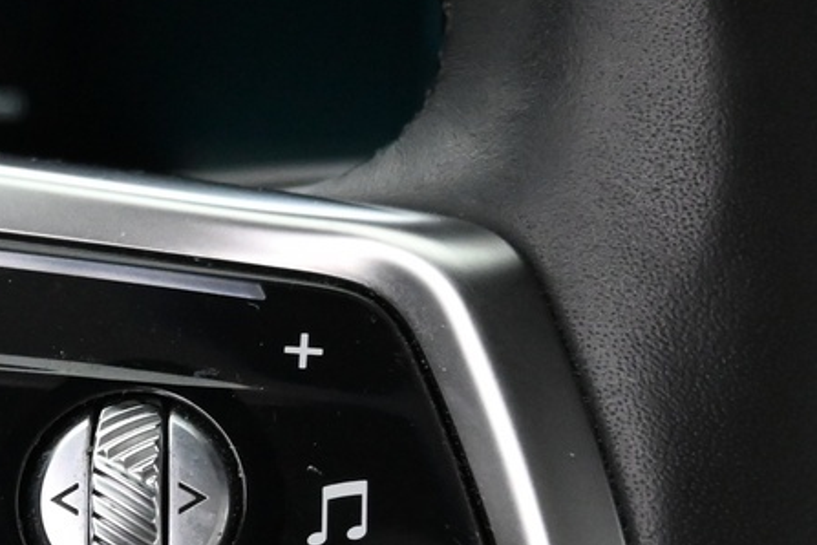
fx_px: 1974
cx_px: -20
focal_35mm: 87
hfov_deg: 22.4
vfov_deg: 15.6
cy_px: 463
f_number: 3.5
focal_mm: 16
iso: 2800
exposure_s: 1/25
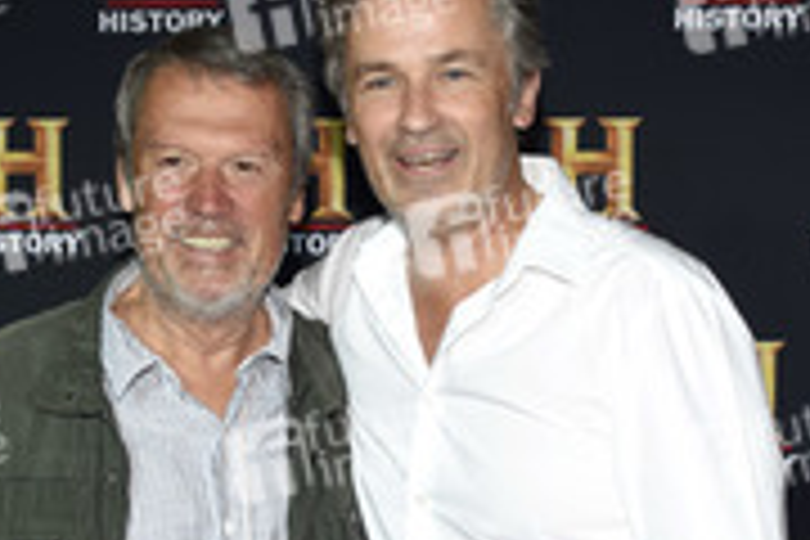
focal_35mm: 90
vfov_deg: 14.9
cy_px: 562
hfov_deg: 22.6
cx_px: 403
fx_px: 2025
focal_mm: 24
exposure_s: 1/125
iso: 160
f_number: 4.5
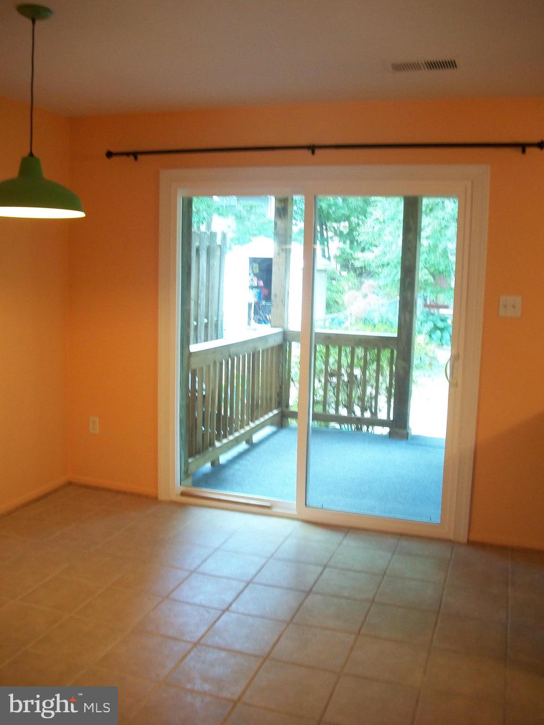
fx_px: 671
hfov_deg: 44.2
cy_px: 362
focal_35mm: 32
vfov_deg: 56.8
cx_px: 272
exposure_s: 1/20
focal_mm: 5.7
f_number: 2.9
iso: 160
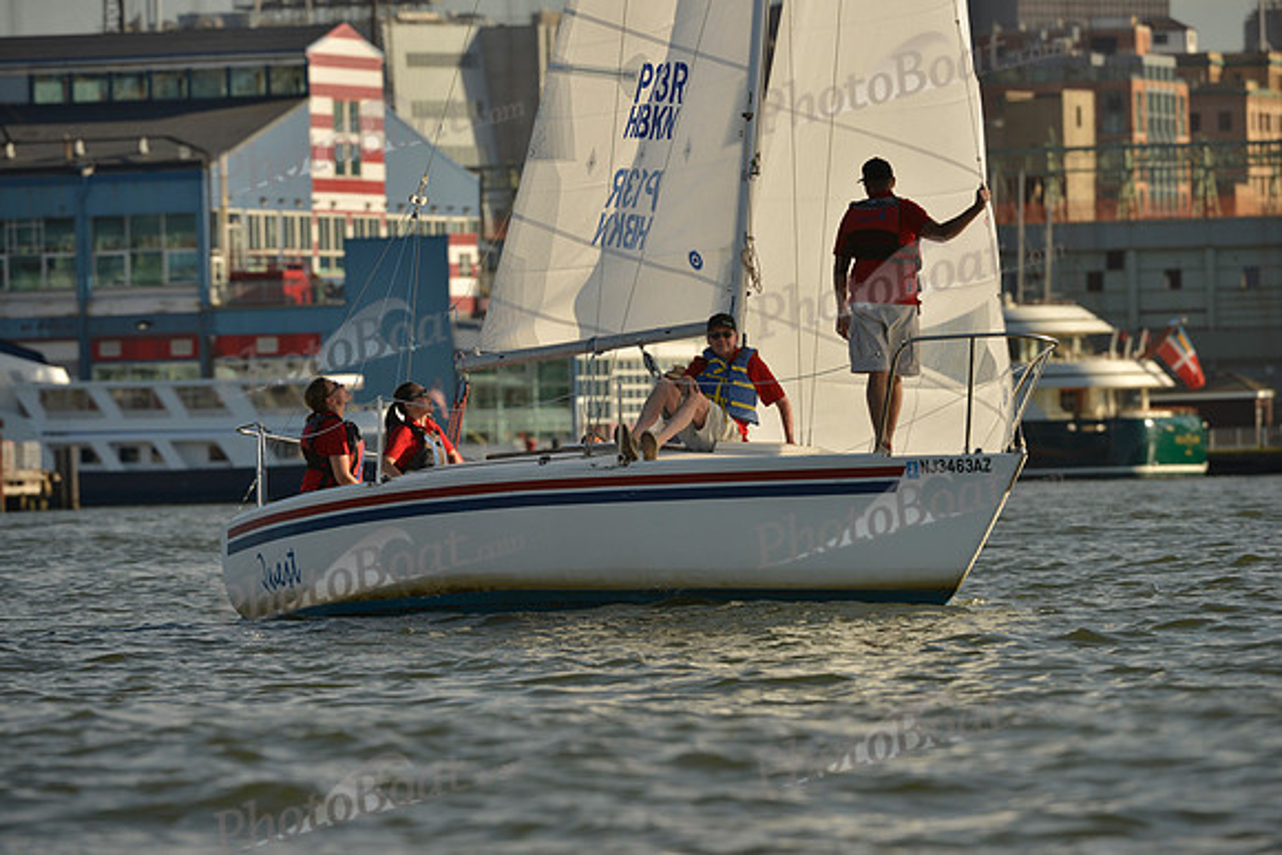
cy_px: 428
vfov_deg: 3.9
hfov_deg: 5.9
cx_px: 641
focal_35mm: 350
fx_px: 12466
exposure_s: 1/1000
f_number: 7.1
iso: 200
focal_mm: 350
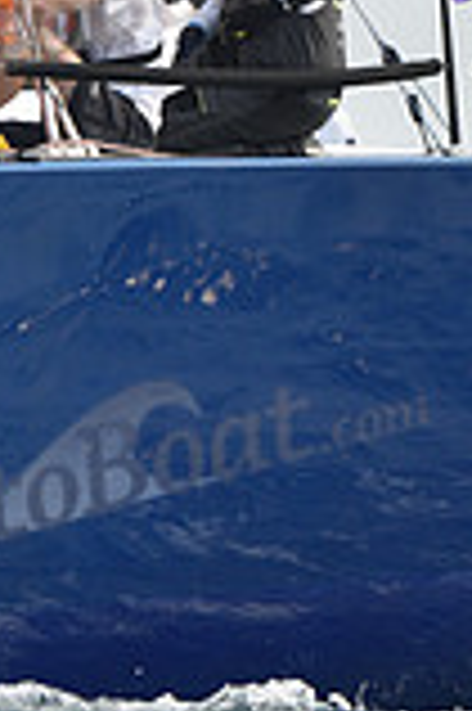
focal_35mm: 477
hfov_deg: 2.9
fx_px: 9401
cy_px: 178
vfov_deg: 4.3
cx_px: 665
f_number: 6.3
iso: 250
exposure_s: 1/1250
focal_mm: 130
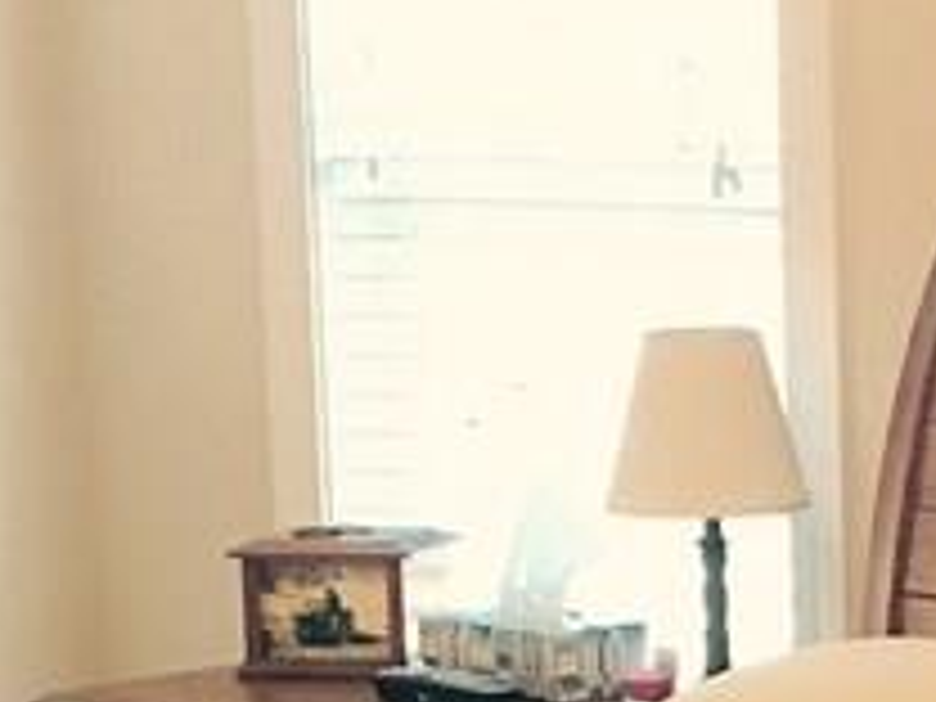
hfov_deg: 13.6
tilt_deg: -11.5
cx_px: 922
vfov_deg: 10.2
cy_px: 882
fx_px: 3867
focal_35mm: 143
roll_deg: +0.7
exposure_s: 1/15
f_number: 2.2
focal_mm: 4.15
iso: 50
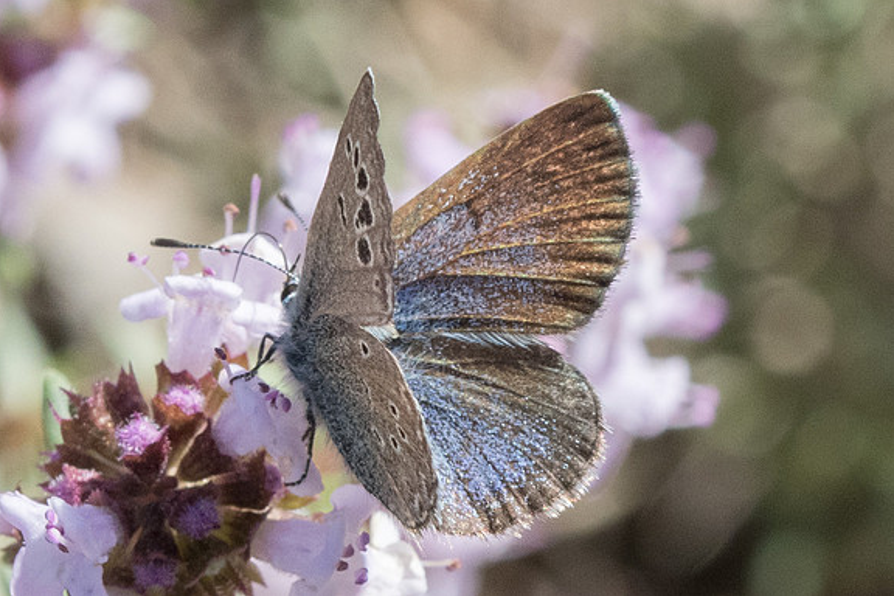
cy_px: 441
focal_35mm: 461
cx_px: 503
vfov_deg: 3.0
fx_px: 11447
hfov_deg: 4.5
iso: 800
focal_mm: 90
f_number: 13
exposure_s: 1/640
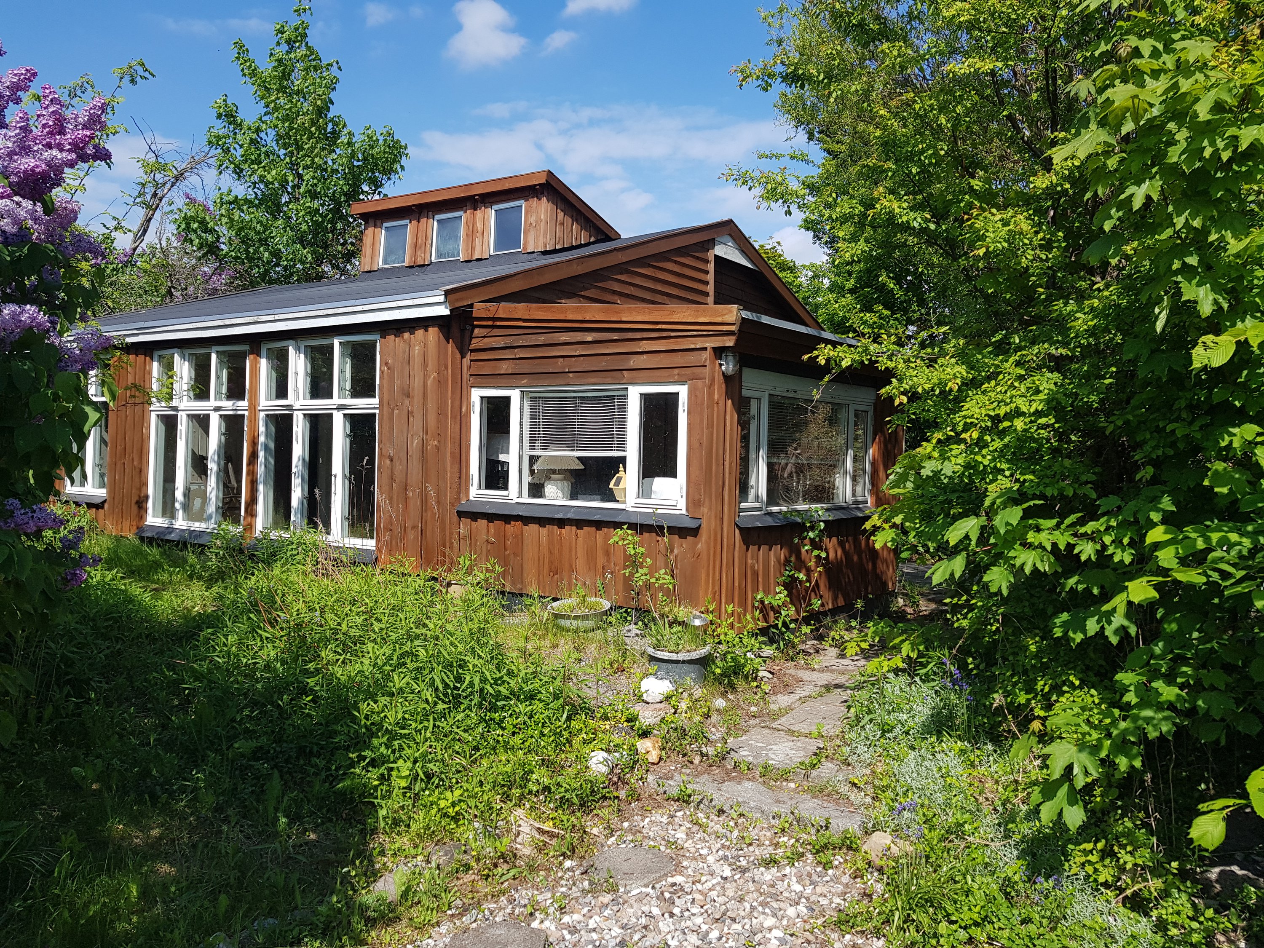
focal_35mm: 26
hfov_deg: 67.3
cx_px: 632
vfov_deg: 53.1
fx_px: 949
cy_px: 474
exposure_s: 1/1924
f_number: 1.7
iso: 40
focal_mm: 4.2
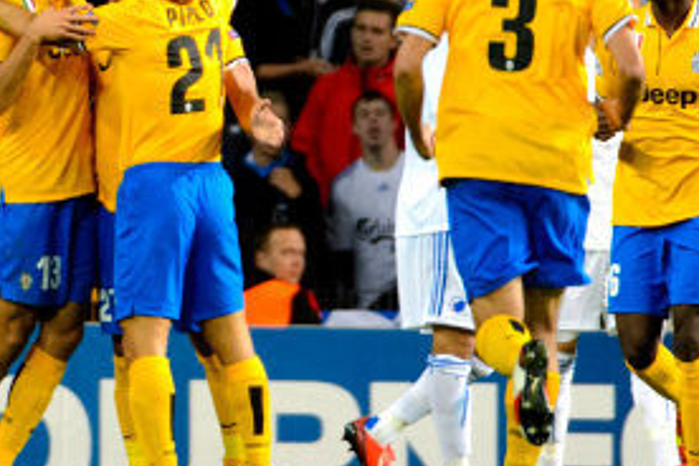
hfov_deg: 3.1
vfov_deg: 2.1
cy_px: 161
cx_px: 332
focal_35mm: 667
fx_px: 12950
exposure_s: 1/800
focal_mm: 400
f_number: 4
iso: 3200
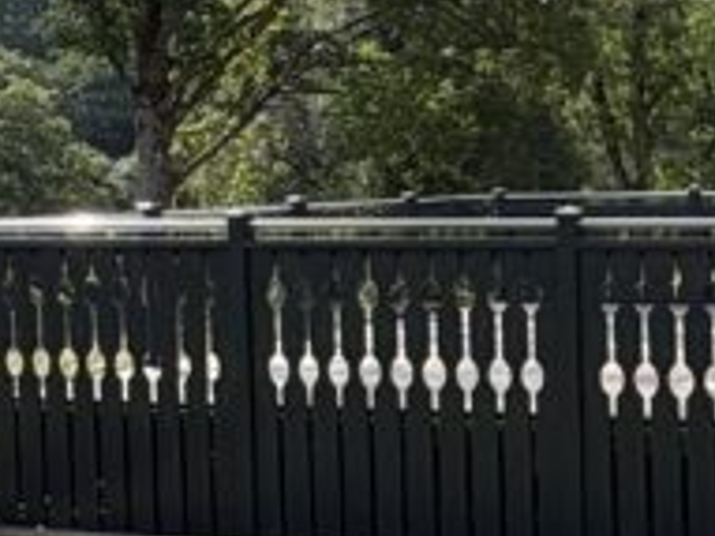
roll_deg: +1.2
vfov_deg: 19.6
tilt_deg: -3.6
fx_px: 1548
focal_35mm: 75
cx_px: 839
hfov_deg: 23.9
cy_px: 251
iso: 64
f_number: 2.2
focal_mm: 2.22
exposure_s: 1/944
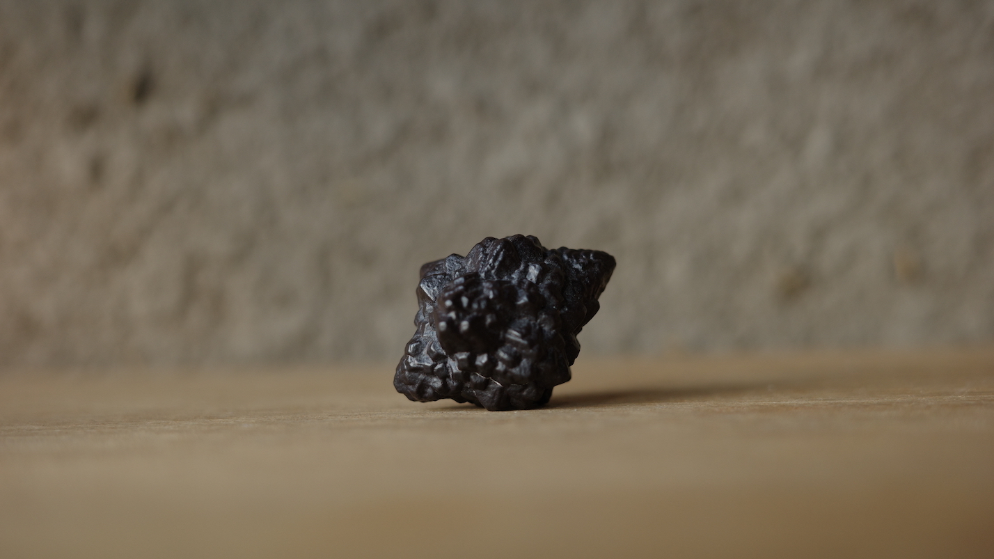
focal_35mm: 44
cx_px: 516
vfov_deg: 27.1
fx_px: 1160
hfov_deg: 46.4
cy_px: 301
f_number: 2.8
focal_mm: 26
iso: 200
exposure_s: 1/125
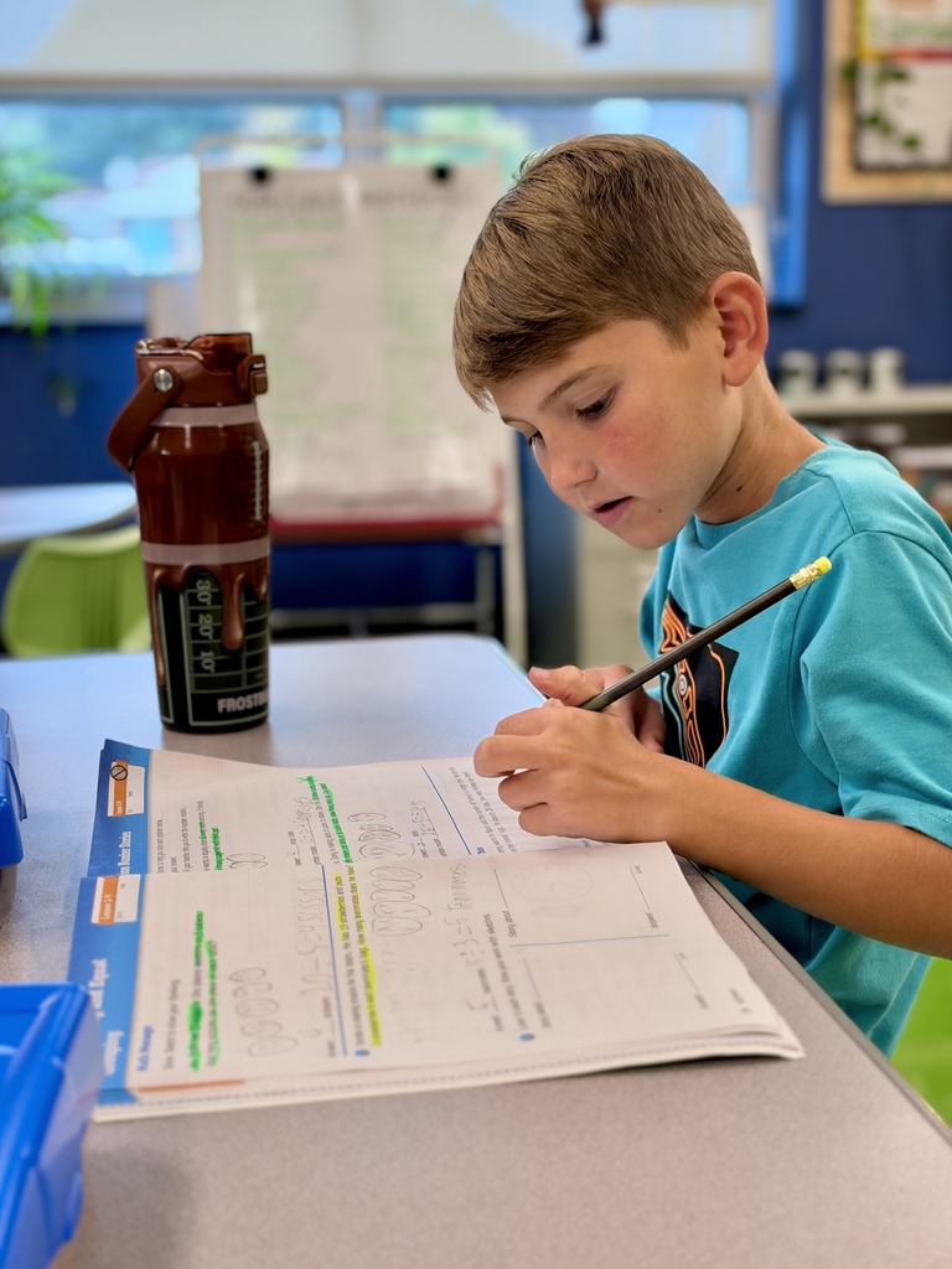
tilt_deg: -10.7
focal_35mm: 48
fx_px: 1760
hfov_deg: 30.3
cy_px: 634
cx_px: 476
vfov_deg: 39.7
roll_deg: -0.1
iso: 200
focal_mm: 6.93
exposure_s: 1/120
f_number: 1.8
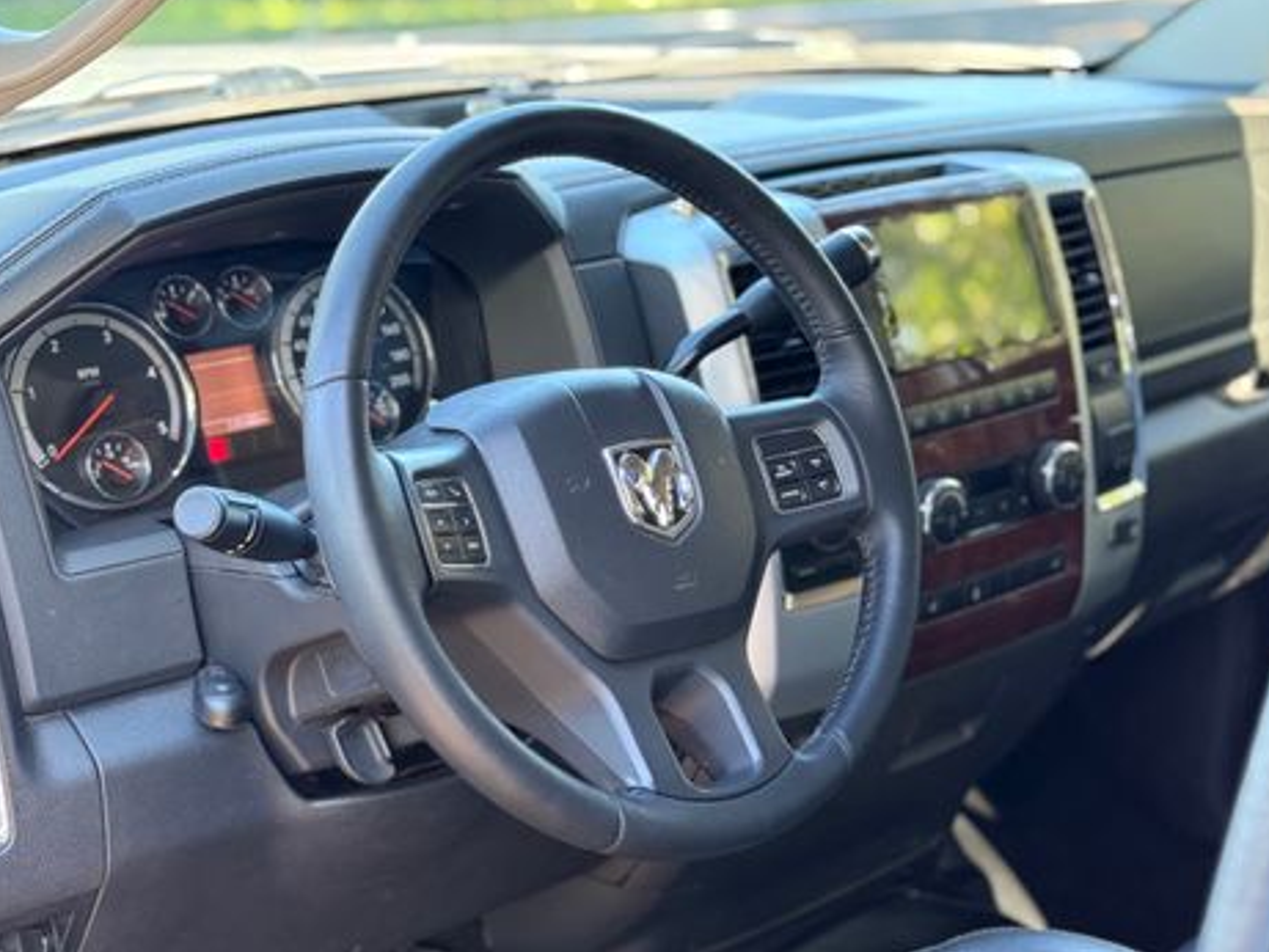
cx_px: 636
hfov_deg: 38.9
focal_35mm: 49
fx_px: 1797
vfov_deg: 29.7
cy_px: 473
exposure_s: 1/60
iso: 250
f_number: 1.78
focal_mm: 6.76
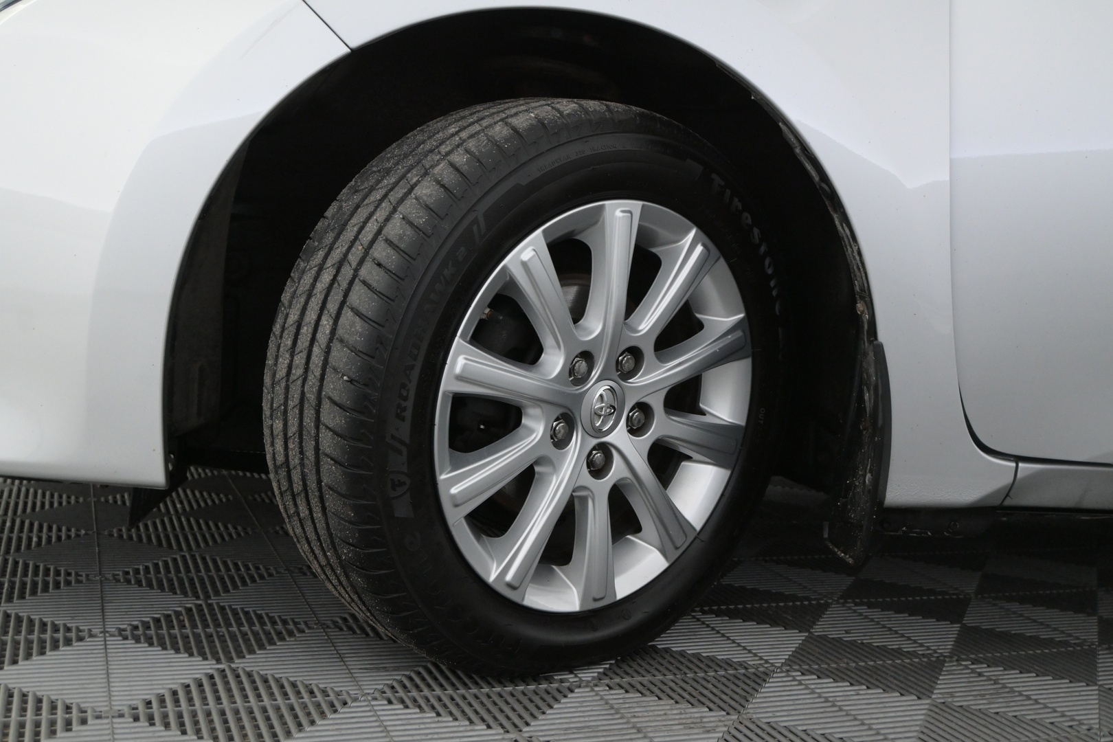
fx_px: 1206
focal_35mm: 39
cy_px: 371
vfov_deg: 34.2
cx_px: 556
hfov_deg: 49.6
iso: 2500
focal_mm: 26
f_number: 5
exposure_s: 1/100
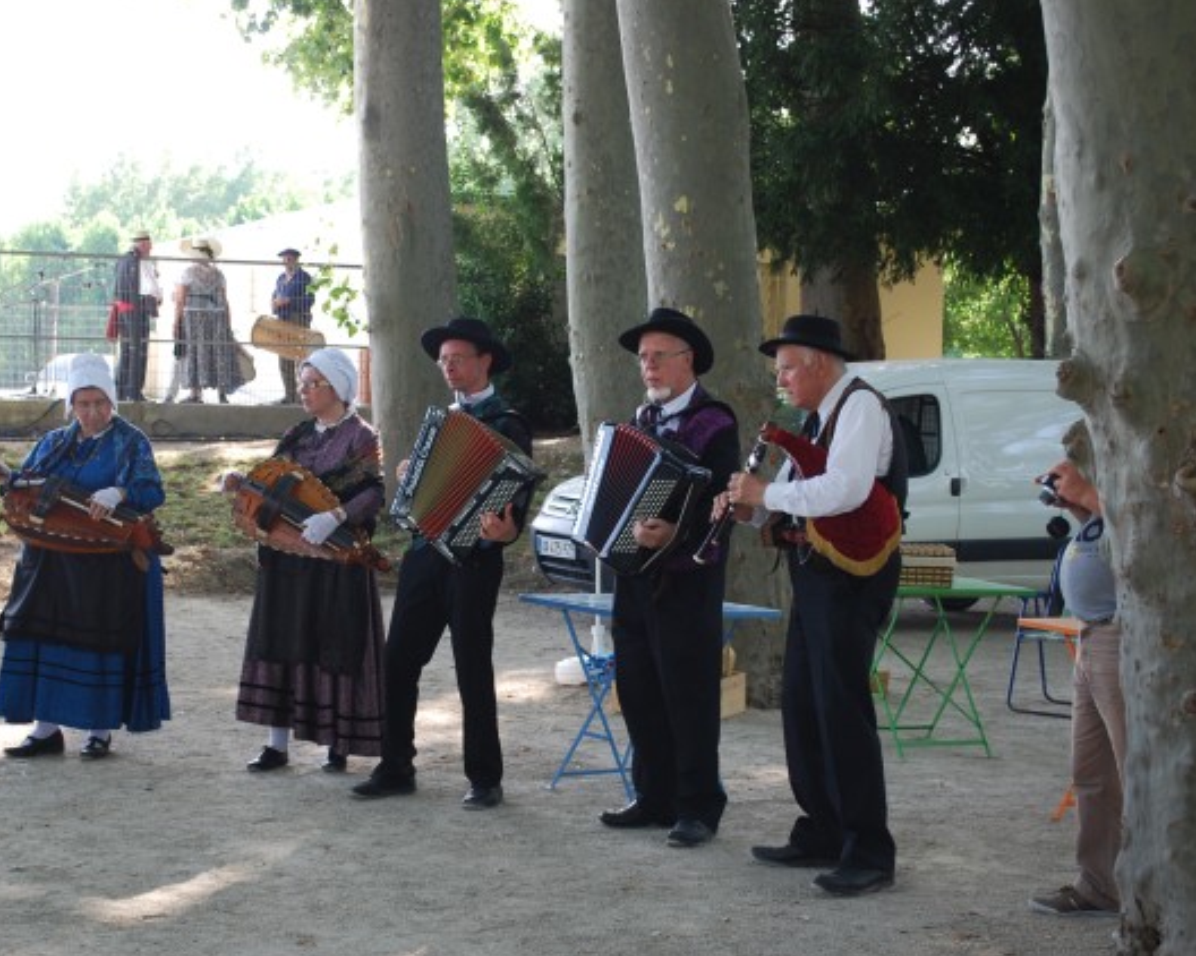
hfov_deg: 29.1
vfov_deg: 23.5
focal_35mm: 65
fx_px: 2300
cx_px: 480
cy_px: 481
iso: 200
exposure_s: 1/60
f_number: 5.3
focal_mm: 38
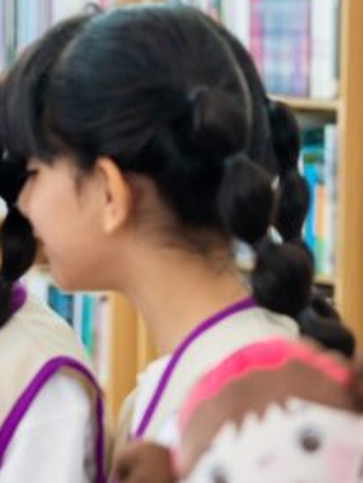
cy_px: 133
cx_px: 70
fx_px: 2347
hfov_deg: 8.8
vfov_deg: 11.7
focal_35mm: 168
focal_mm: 47
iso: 1000
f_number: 2.8
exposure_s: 1/250
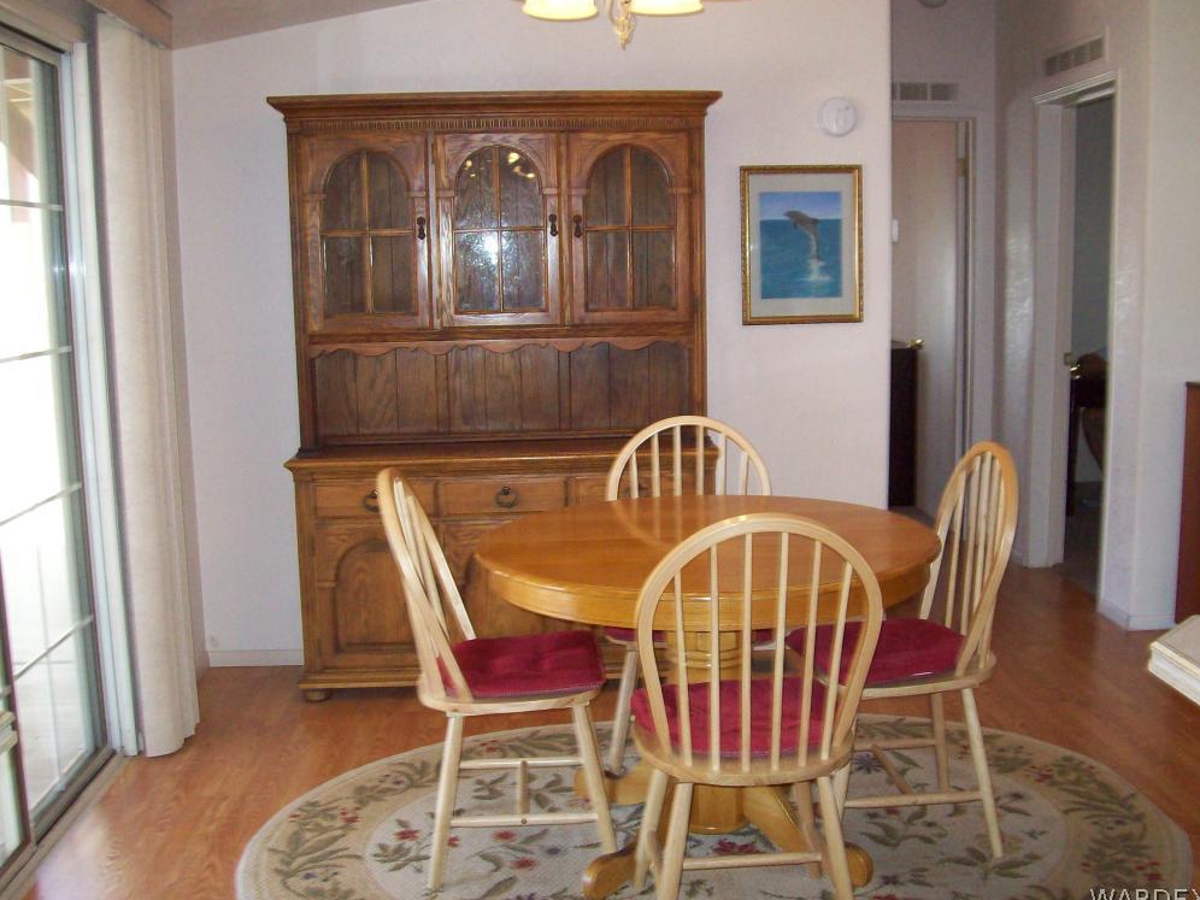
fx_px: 1283
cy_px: 457
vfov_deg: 38.7
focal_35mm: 37
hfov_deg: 50.1
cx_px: 598
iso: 200
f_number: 2.7
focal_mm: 6
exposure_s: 1/64
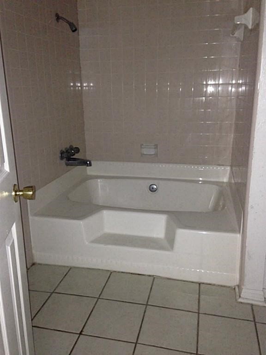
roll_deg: -0.9
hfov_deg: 42.9
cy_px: 178
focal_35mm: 33
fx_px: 338
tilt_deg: -14.1
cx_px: 133
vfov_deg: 55.4
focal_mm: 4.12
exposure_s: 1/16
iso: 320
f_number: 2.4
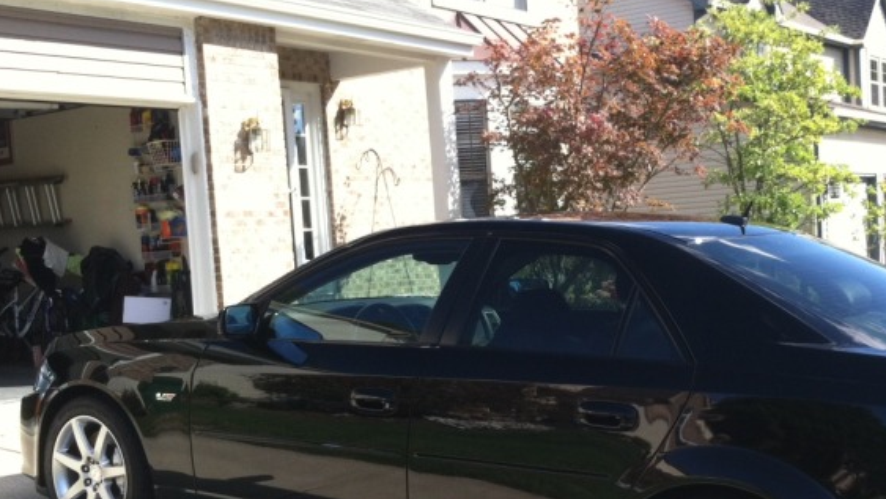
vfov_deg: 22.2
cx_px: 569
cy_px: 314
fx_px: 1269
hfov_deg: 38.2
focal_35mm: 54
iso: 80
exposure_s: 1/400
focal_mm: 3.9
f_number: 2.8
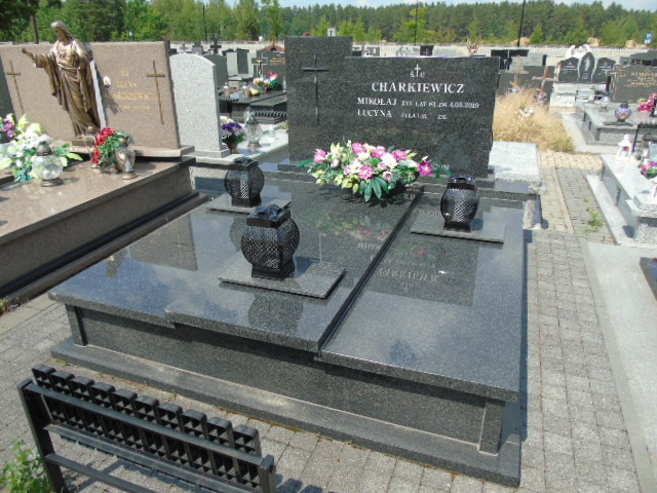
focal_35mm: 25
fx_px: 474
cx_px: 328
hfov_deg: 69.4
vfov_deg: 54.9
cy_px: 246
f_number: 3.4
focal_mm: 4.4
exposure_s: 1/640
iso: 80
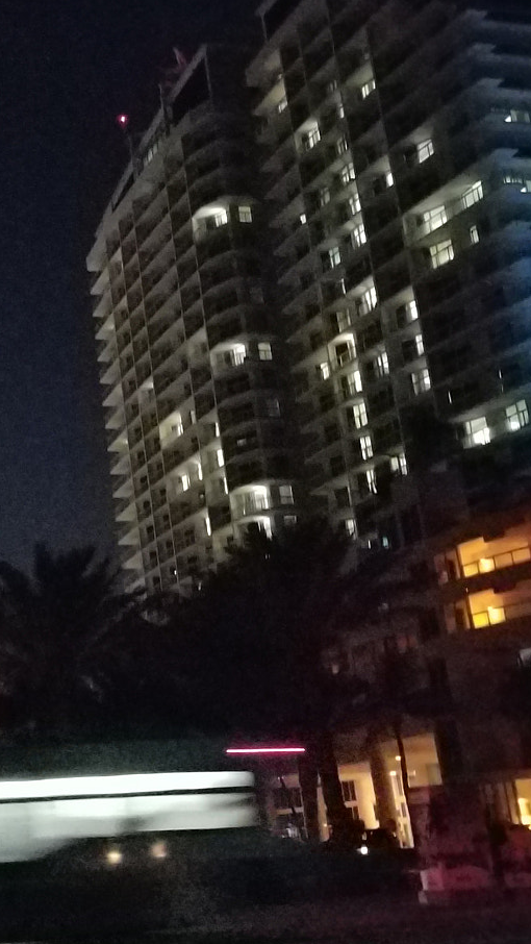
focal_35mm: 50
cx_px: -105
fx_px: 1251
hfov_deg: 22.2
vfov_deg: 41.2
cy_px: 539
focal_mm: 4.25
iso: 2500
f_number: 1.7
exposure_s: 1/10
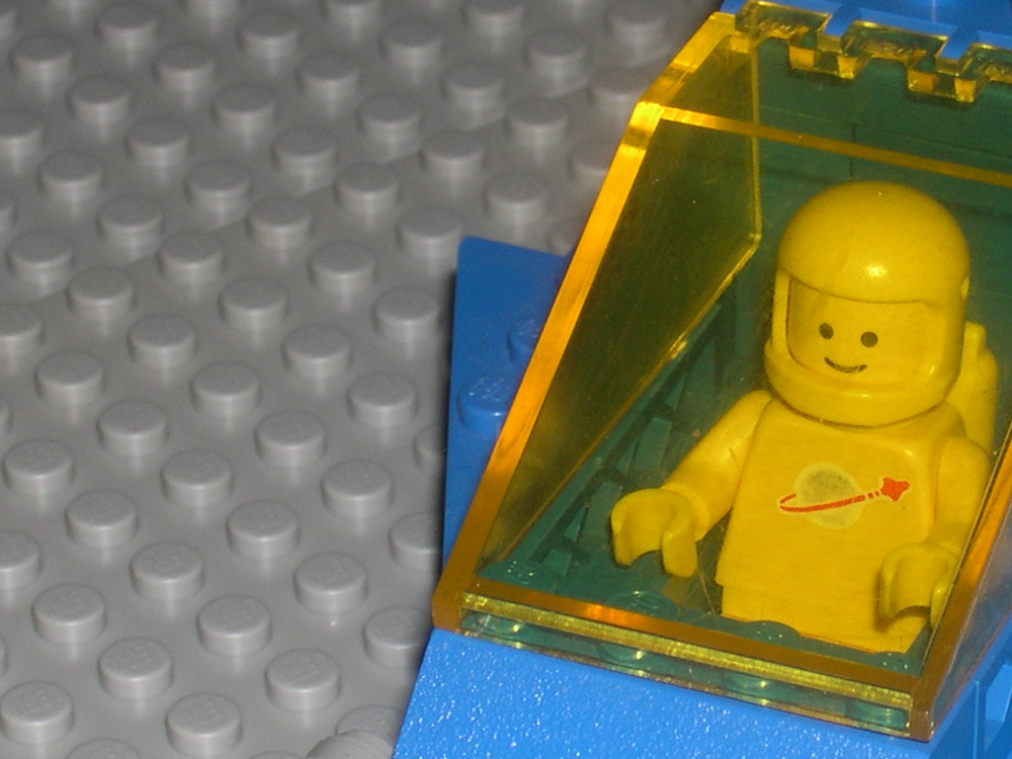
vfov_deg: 7.1
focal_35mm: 209
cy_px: 581
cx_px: 682
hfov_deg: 9.5
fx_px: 6110
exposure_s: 1/60
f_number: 12
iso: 100
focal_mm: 19.5
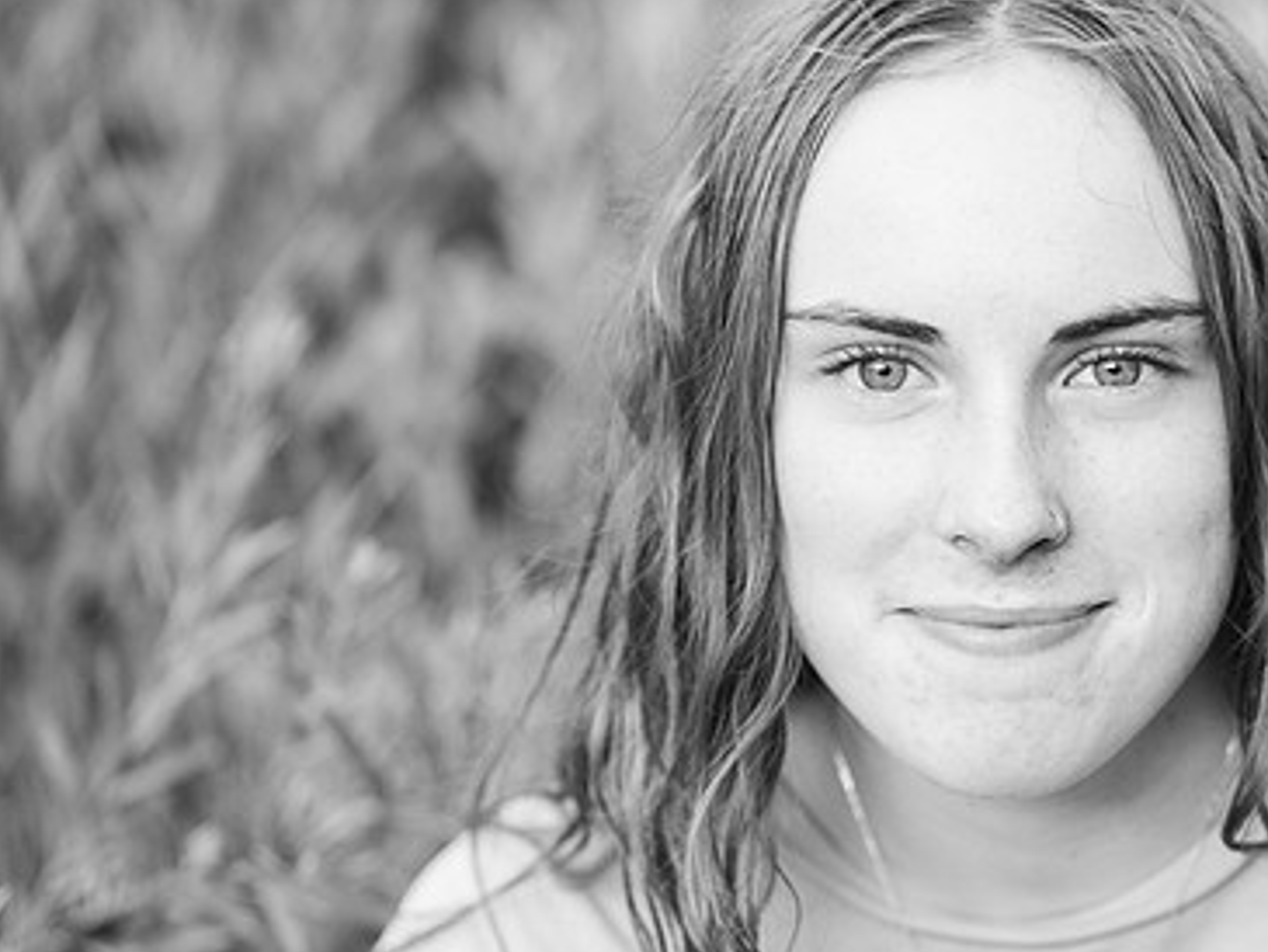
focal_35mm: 146
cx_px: 973
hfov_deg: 13.5
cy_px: 735
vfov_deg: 10.1
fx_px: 5350
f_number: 3.2
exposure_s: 1/320
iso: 800
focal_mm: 85
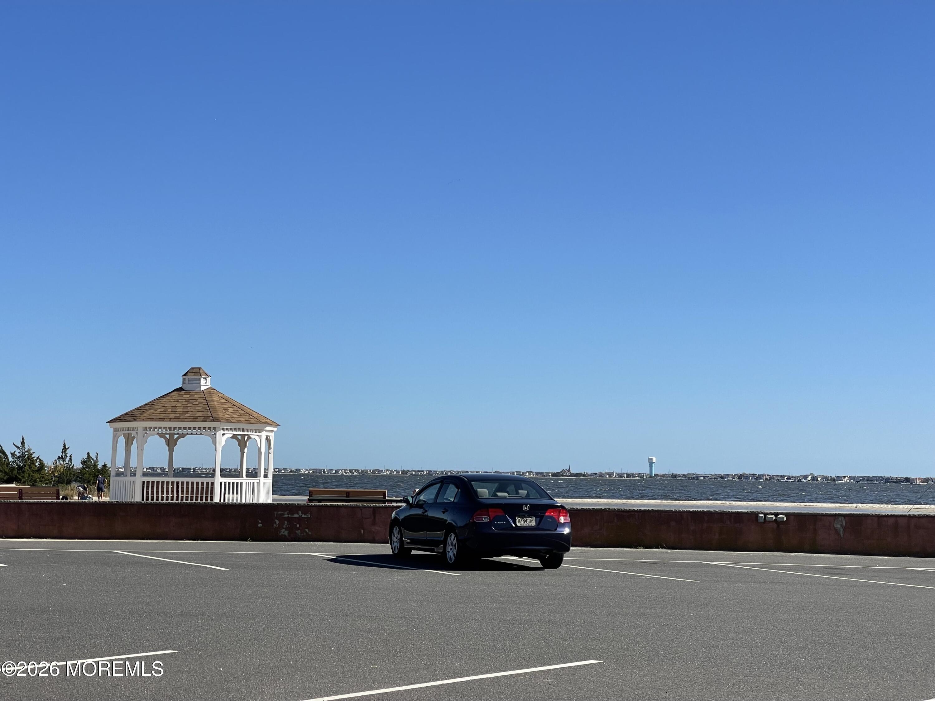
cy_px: 350
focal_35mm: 64
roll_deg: -1.4
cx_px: 468
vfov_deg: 22.9
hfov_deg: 30.3
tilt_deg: +3.7
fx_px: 1729
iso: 20
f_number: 2.2
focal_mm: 7.5
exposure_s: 1/1815
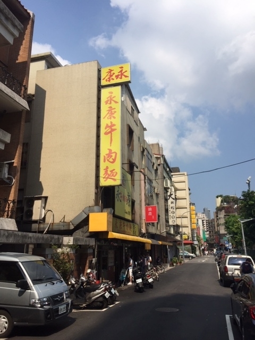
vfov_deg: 61.7
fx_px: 285
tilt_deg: +17.7
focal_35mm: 29
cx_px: 128
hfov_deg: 48.2
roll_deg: +0.6
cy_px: 170
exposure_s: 1/3968
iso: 32
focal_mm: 4.15
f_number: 2.2
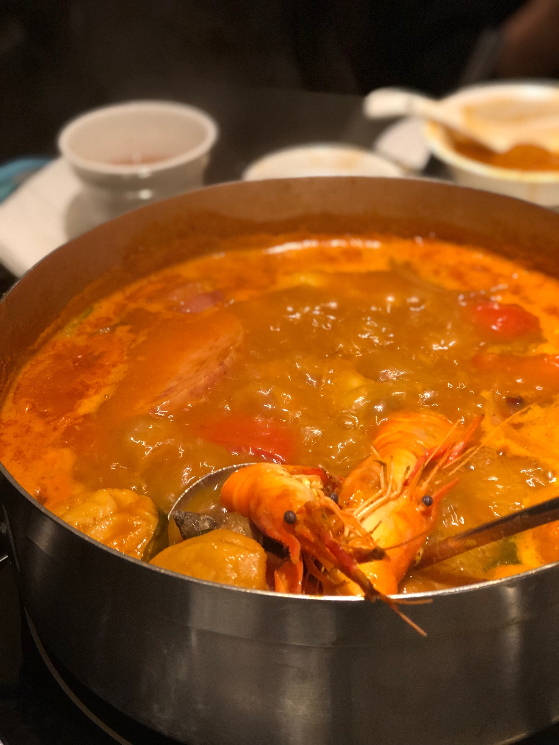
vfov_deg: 33.8
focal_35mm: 57
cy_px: 372
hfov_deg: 25.7
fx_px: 1227
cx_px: 280
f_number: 2.8
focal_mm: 6.6
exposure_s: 1/50
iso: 320
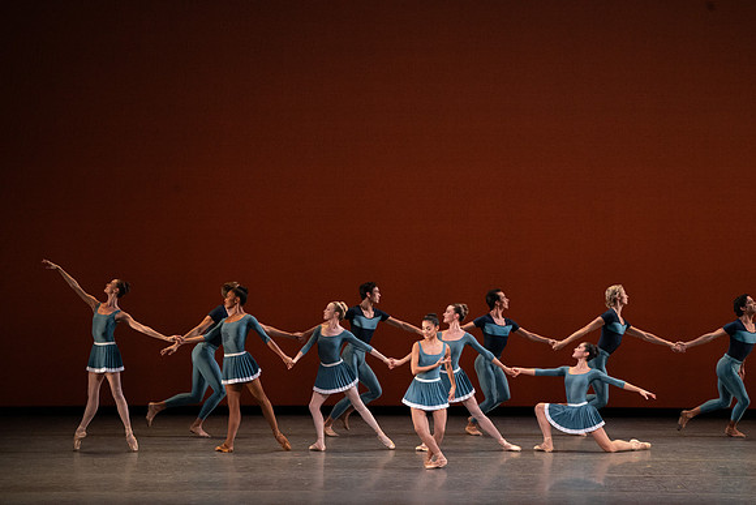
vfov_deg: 7.4
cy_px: 252
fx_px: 3886
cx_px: 378
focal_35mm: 185
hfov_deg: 11.1
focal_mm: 185
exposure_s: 1/400
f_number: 9
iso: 5000
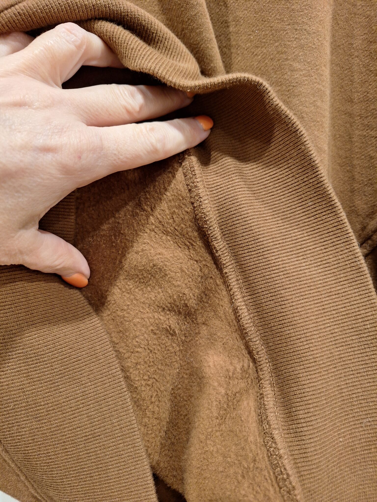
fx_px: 334
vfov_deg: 73.9
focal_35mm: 23
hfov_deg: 58.9
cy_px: 251
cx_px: 188
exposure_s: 1/30
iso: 200
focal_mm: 5.54
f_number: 1.8
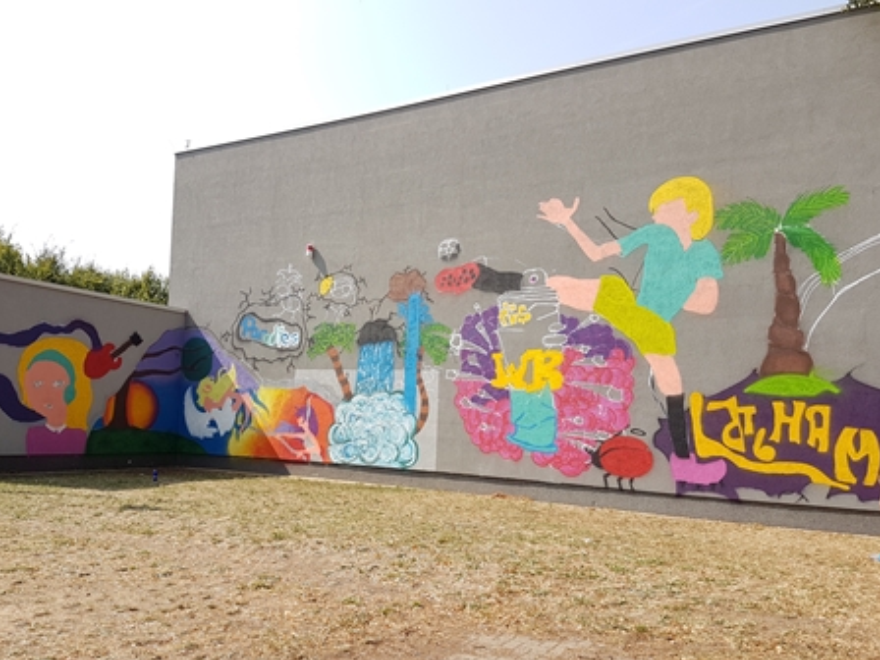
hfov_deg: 61.6
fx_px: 737
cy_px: 349
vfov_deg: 48.2
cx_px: 412
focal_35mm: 29
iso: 40
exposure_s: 1/1084
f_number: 1.7
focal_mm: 4.2
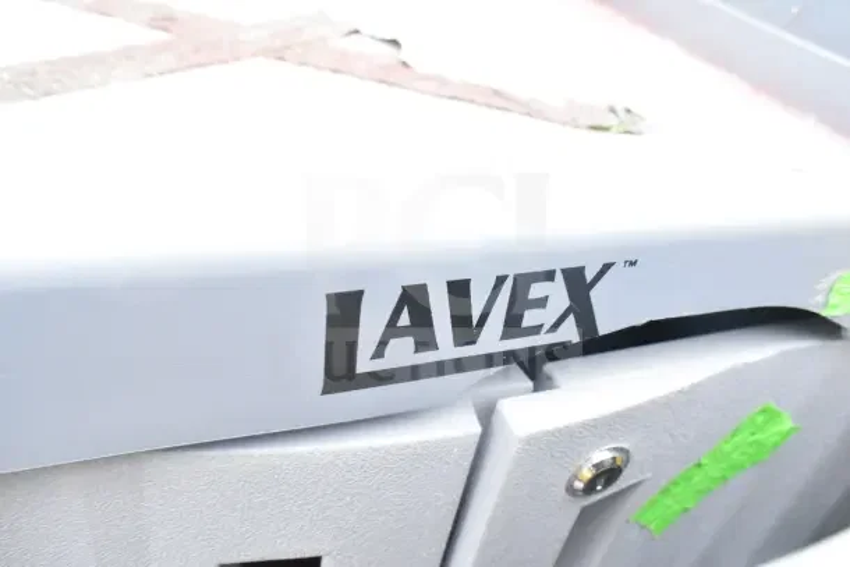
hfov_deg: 61.9
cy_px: 284
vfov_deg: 43.6
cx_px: 425
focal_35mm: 30
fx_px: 708
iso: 1600
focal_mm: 20
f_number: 7.1
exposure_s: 1/200
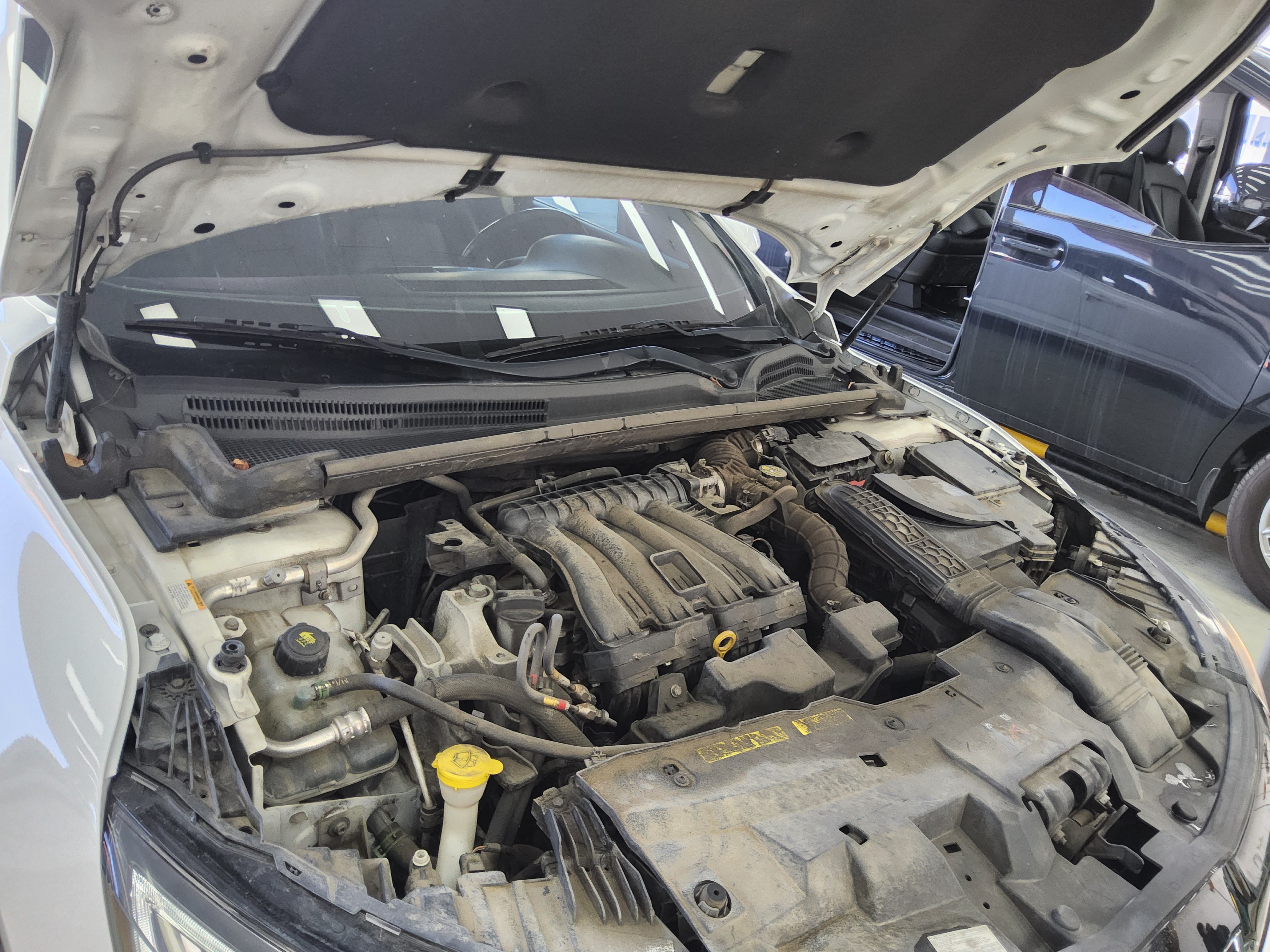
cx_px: 635
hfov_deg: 69.4
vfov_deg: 54.9
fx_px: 917
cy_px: 476
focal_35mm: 25
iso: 160
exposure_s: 1/120
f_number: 2
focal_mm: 3.08
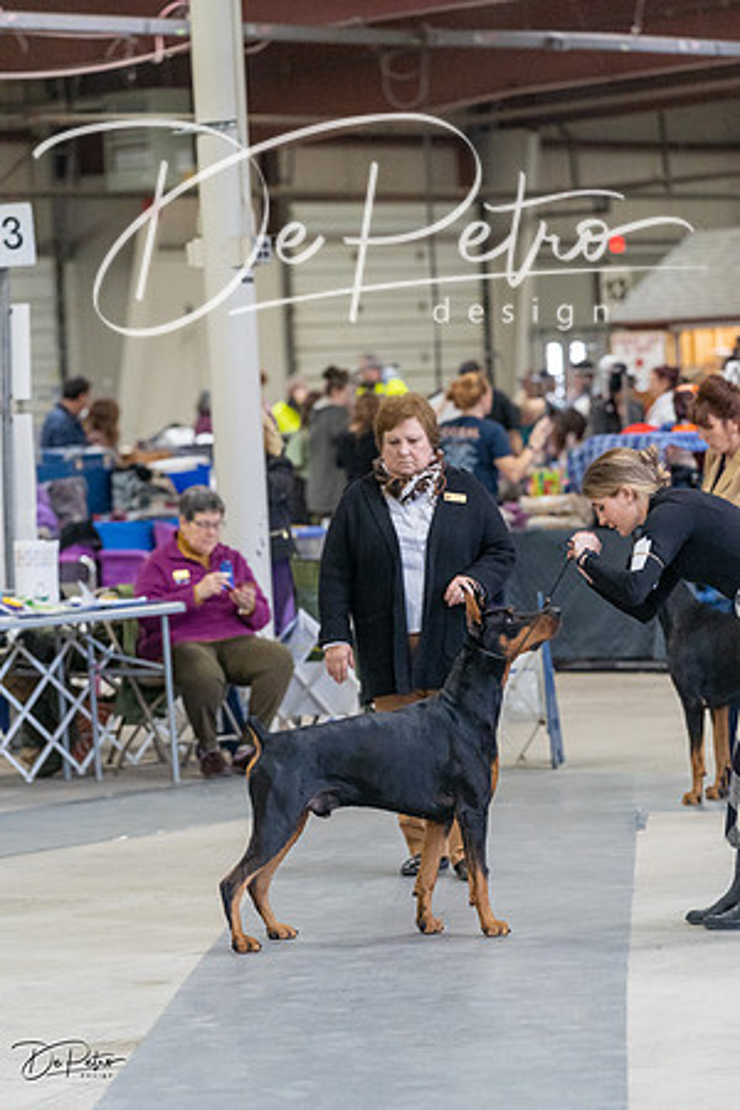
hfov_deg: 9.0
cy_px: 555
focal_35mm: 152
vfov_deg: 13.5
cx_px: 370
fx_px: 4686
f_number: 4
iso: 6400
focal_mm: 152
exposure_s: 1/320
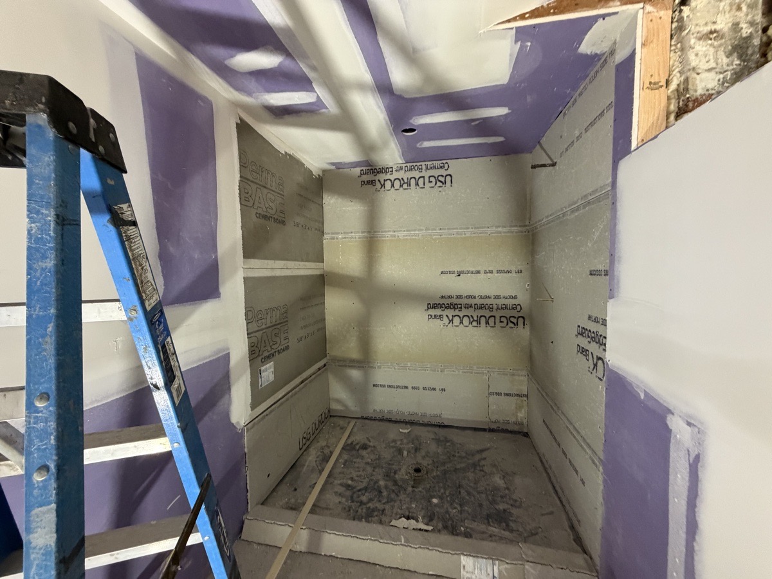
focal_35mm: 14
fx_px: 312
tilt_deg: -3.1
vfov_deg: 85.7
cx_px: 386
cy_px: 290
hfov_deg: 102.1
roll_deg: +1.1
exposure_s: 1/60
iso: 500
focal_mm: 2.22
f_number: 2.2
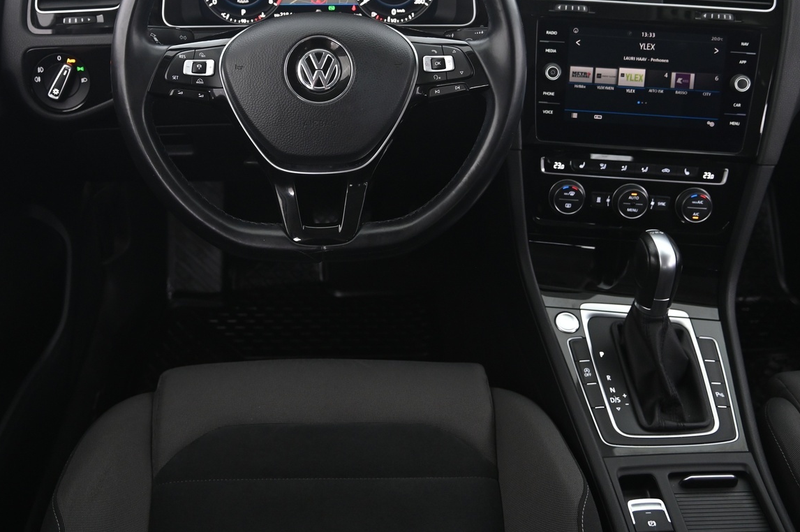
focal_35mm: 34
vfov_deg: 38.2
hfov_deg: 55.4
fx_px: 755
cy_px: 156
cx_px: 318
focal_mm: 24
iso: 2000
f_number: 4
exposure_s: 1/15
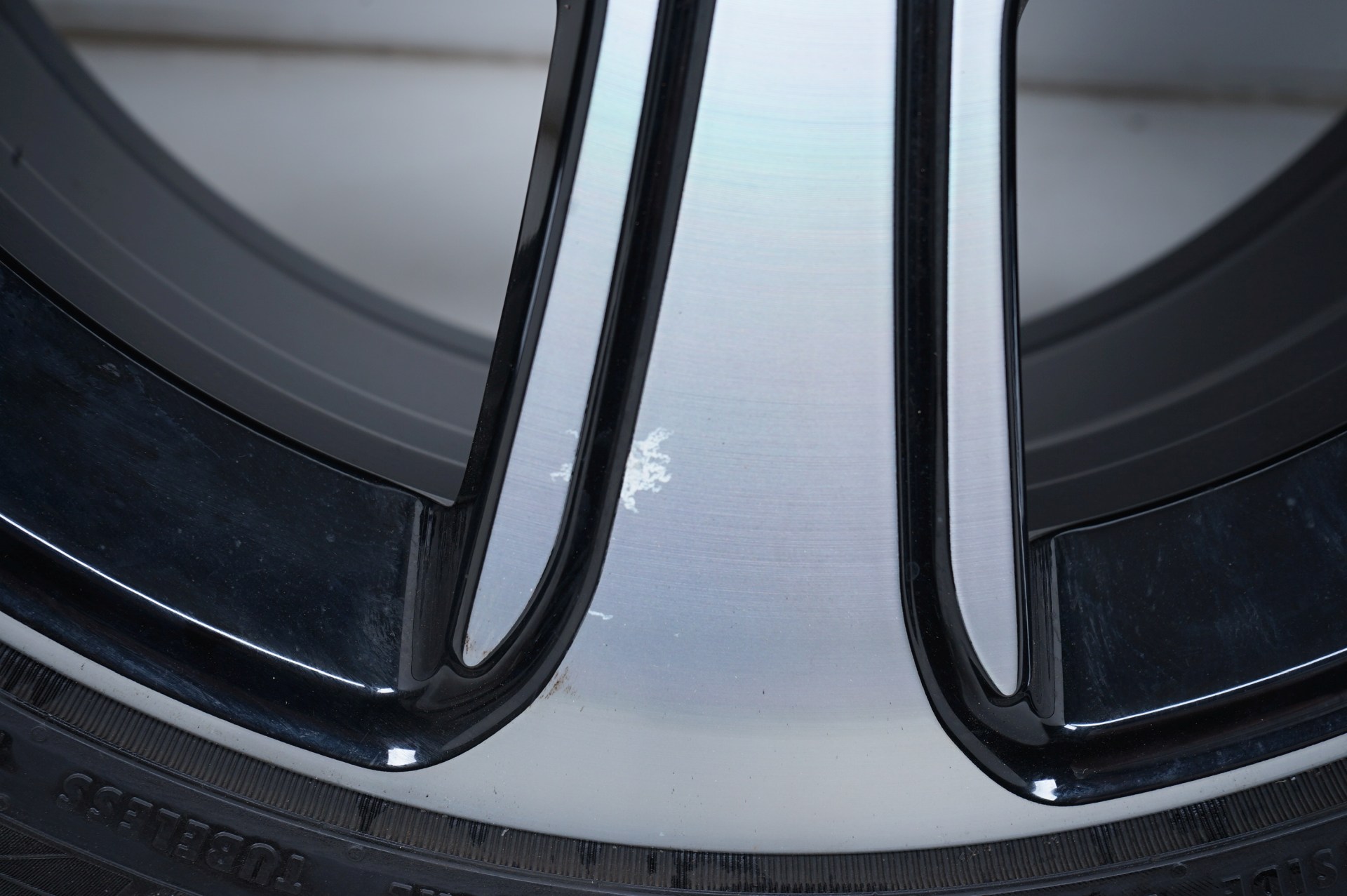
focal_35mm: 44
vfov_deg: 30.5
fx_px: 1645
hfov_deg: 44.5
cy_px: 448
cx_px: 674
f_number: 7.1
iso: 250
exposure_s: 1/125
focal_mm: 44
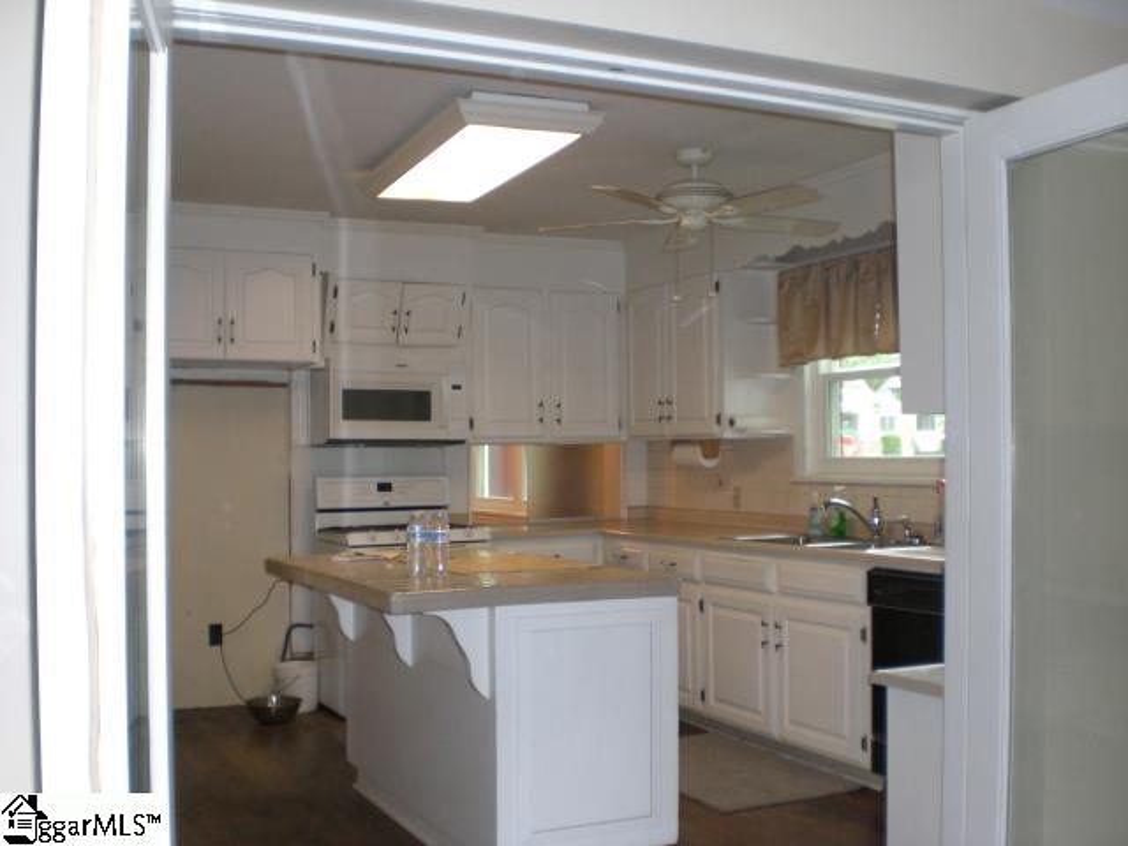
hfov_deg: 49.0
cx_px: 564
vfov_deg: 37.7
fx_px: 1238
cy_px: 423
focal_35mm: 38
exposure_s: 1/60
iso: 200
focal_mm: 6.3
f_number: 3.1
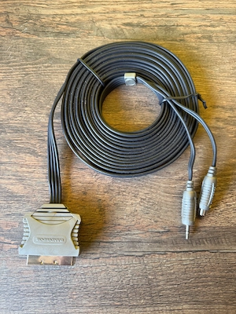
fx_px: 218
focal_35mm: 24
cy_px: 157
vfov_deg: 71.6
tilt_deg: -77.1
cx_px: 118
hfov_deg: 56.8
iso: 200
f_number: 1.78
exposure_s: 1/105
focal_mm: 6.76
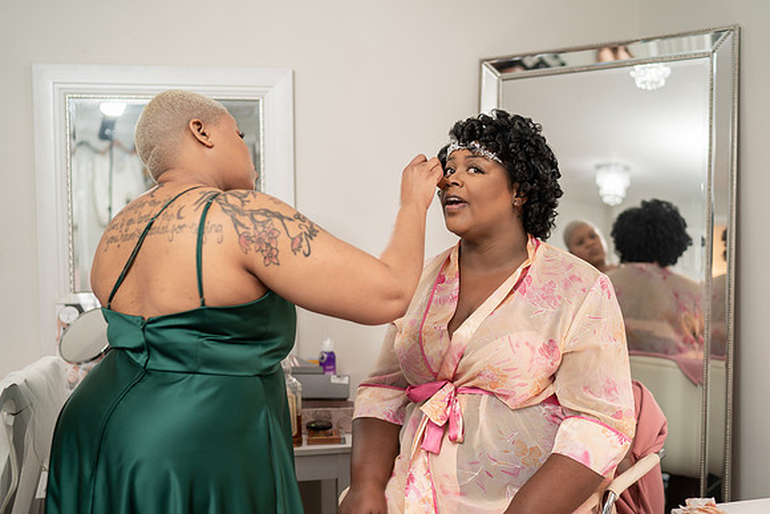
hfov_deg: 54.4
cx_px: 385
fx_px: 749
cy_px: 257
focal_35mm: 35
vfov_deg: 37.9
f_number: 2
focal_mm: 35
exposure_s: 1/250
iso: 500
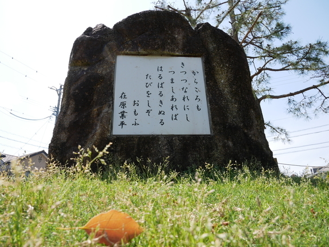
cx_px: 165
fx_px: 238
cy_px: 123
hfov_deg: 69.4
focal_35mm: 25
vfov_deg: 54.9
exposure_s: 1/400
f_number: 6.3
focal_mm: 12
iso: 200
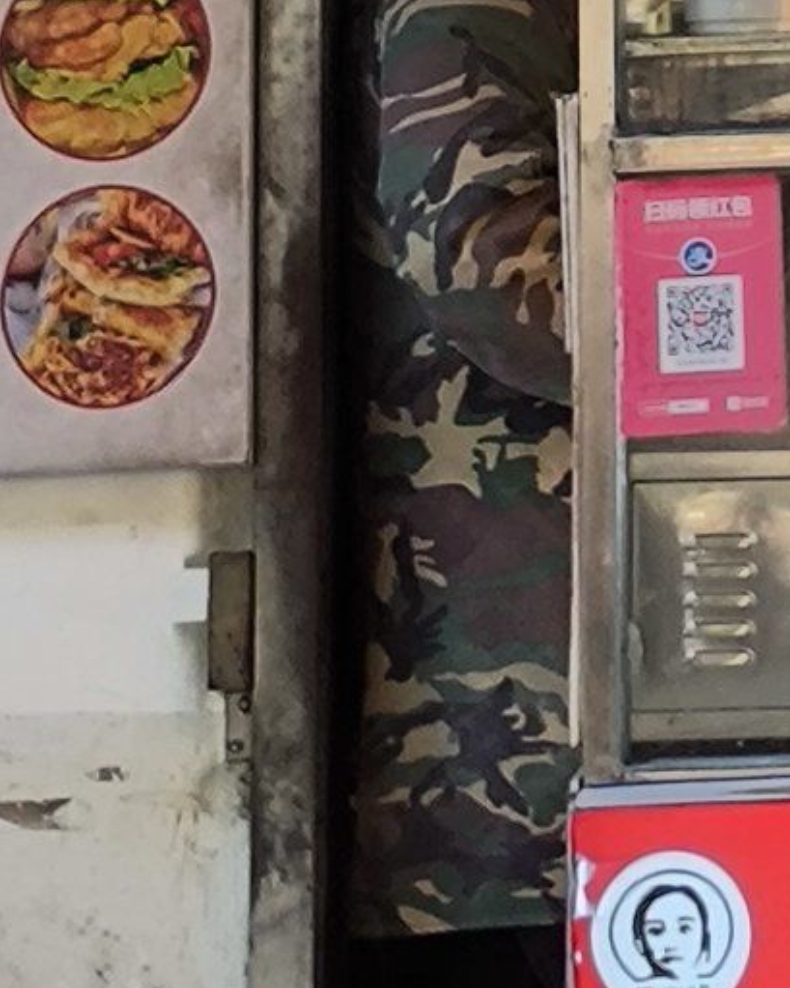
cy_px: -1573
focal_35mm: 240
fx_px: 7012
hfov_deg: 6.3
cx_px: 1480
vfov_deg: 7.4
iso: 80
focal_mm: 5.35
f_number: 1.7
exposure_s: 1/154
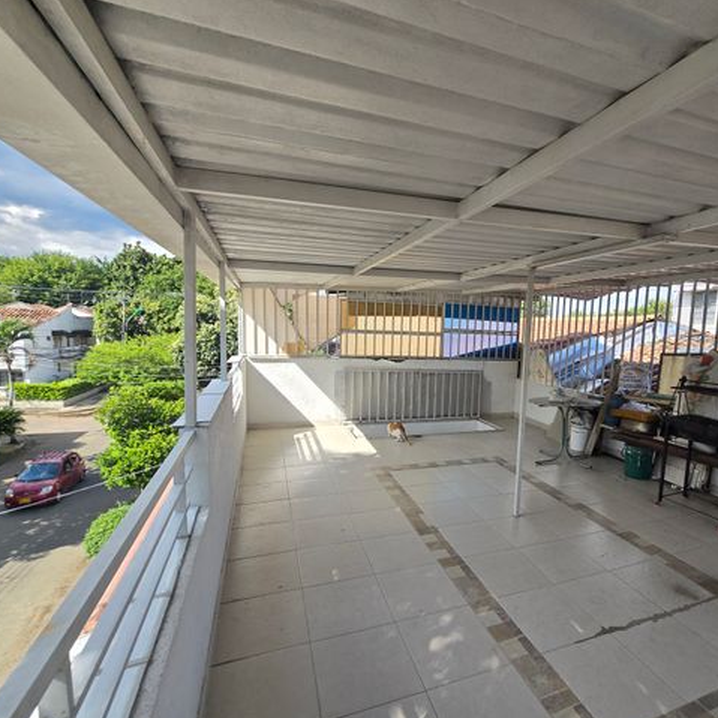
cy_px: 366
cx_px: 432
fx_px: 375
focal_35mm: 16
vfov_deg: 87.4
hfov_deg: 86.3
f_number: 2.2
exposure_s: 1/871
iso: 50
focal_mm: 2.2
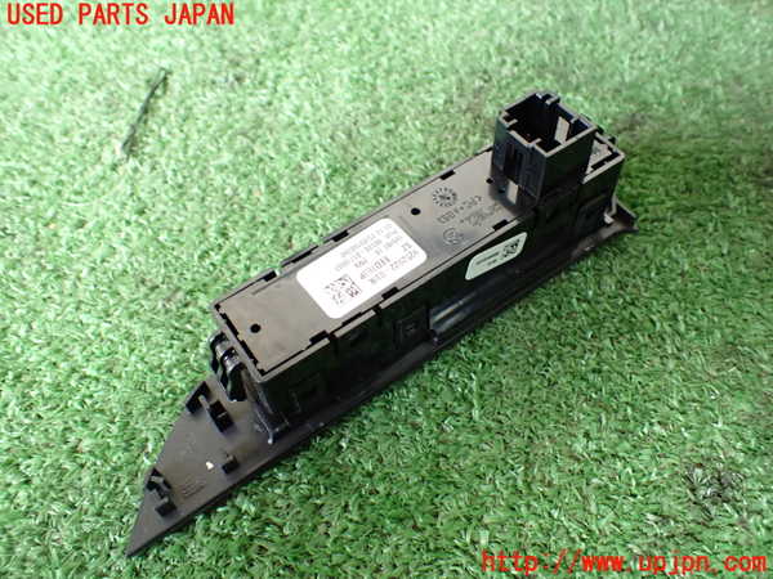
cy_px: 290
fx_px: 670
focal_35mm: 30
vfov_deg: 46.8
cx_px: 386
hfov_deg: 60.0
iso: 640
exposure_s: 1/125
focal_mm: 5.4
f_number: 2.3
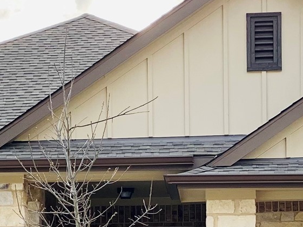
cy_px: 332
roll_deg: +0.6
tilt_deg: +3.2
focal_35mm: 190
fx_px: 1662
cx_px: 91
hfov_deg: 10.4
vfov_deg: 7.7
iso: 20
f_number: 2
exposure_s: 1/470
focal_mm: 6
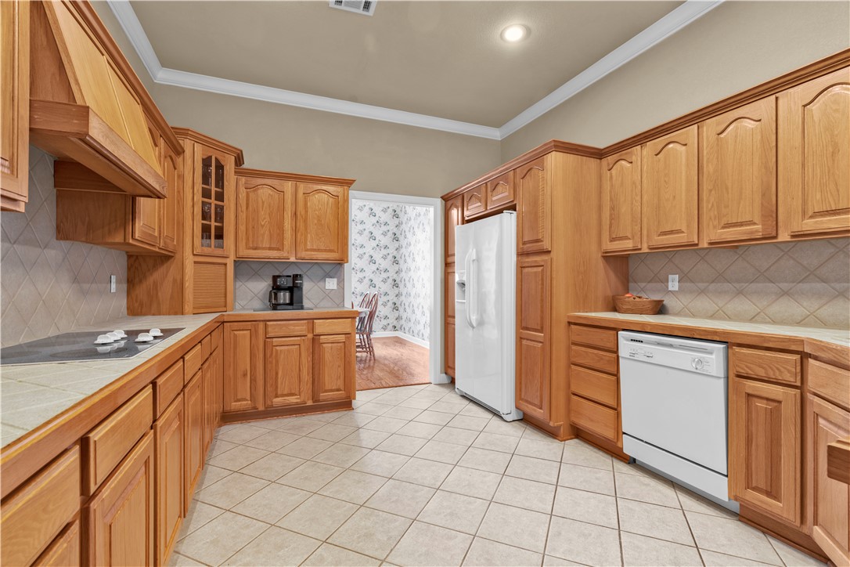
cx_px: 425
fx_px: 378
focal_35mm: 16
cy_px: 284
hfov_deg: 96.7
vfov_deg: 73.7
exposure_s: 1.6
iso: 80
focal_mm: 16
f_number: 8
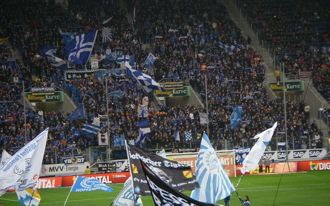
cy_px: 124
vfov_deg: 8.4
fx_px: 1412
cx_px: 165
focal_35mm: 157
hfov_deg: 13.3
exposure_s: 1/125
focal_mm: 24.2
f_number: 4.3
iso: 200
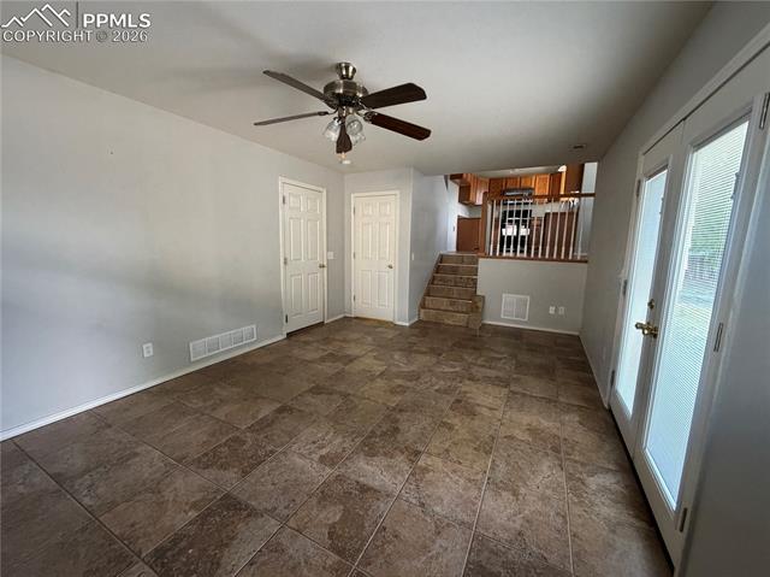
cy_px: 288
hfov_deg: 102.1
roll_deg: +0.2
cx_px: 385
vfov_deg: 85.6
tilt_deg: -7.4
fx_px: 311
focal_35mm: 14
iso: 320
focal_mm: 2.22
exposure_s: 1/83
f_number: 2.2
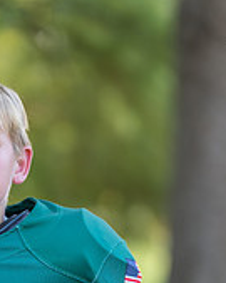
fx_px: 4008
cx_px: -18
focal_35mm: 479
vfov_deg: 4.0
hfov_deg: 3.2
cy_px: 320
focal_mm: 142
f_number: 2.8
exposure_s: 1/320
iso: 250
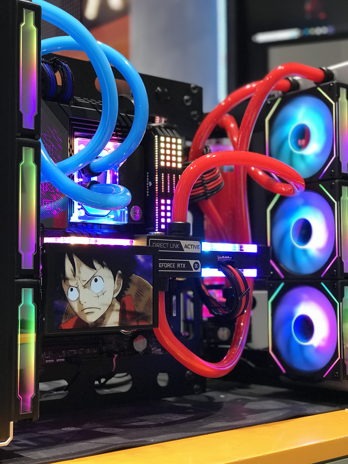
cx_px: 174
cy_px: 232
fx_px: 764
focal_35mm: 57
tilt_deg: +4.4
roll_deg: +0.0
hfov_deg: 25.7
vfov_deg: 33.8
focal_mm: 6.6
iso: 160
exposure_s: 1/50
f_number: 2.8
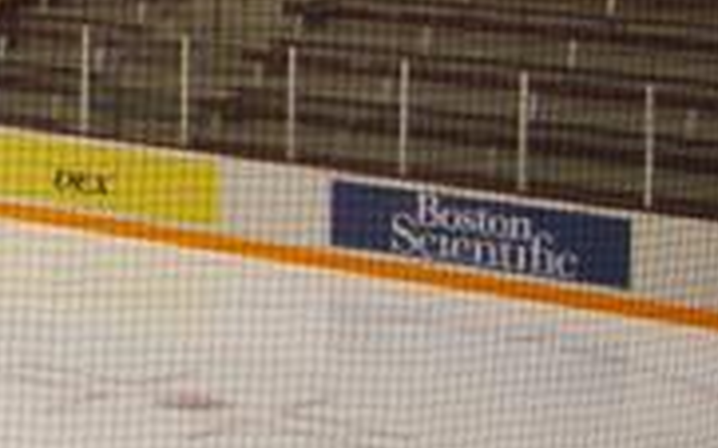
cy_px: -204
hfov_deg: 10.6
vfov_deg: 8.2
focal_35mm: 156
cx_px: -1218
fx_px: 3052
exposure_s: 1/50
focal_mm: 18
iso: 200
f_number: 3.5
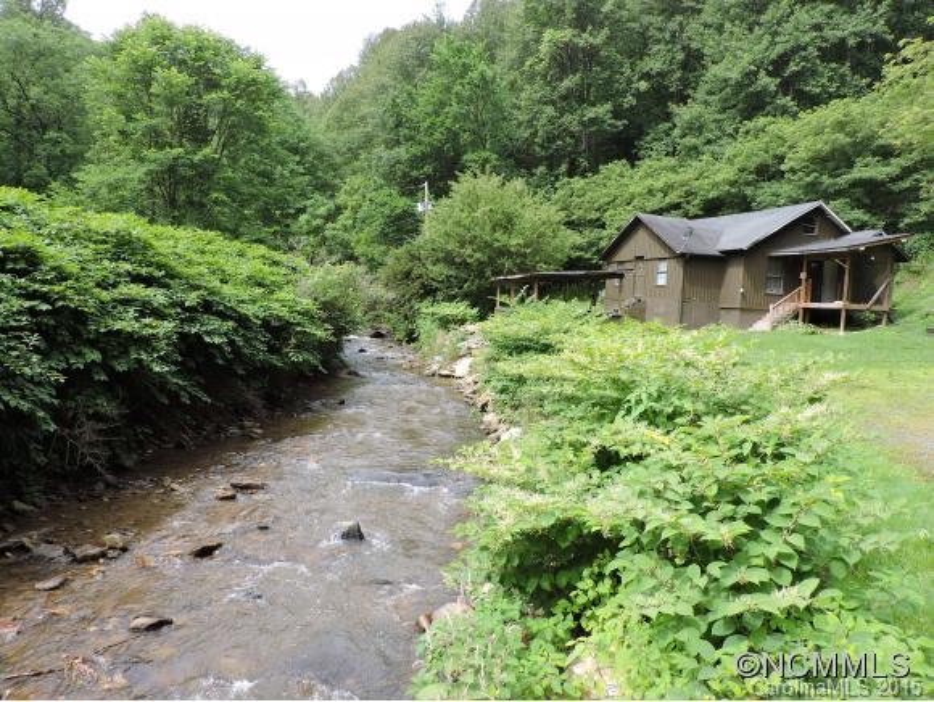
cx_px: 467
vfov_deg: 56.9
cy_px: 351
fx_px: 648
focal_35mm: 24
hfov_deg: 71.6
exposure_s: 1/250
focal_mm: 4.3
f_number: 3
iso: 100
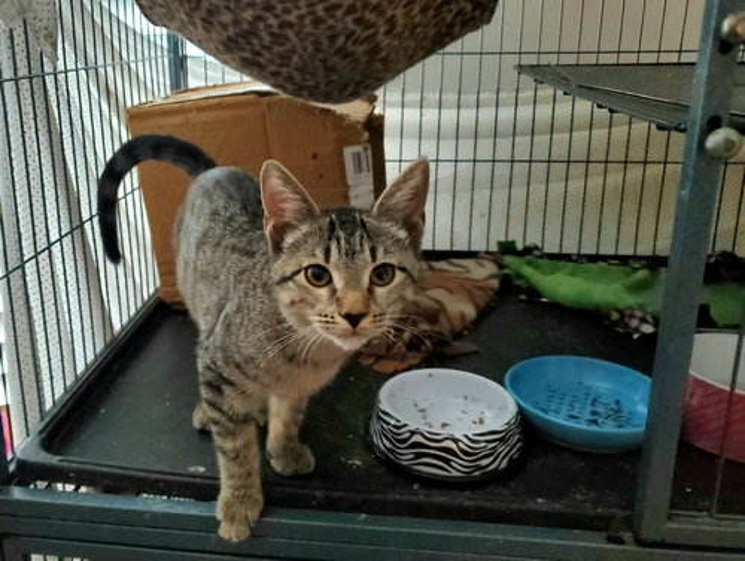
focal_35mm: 26
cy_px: 280
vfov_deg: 53.1
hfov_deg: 67.3
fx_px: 560
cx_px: 372
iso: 500
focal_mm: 4.3
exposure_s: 1/40
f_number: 1.5
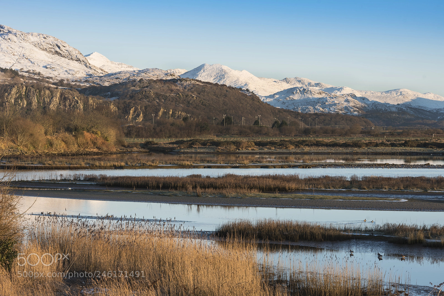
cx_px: 222
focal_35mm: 95
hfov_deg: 21.5
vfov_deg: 14.4
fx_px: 1172
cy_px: 148
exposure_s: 1/60
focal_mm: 95
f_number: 8
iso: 100
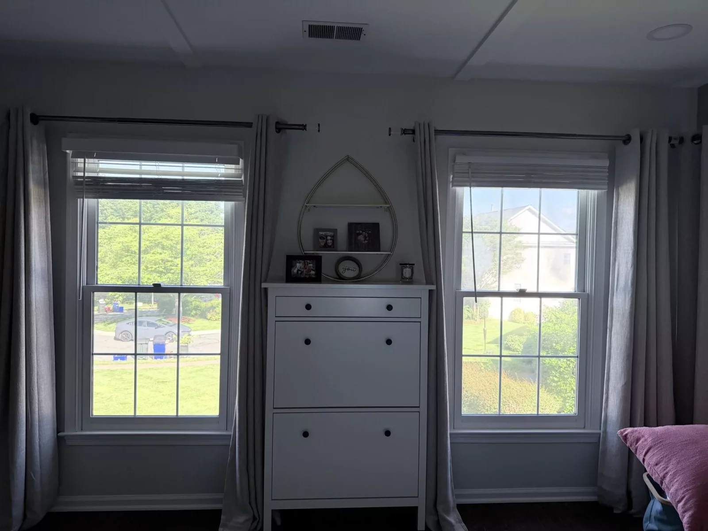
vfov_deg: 56.8
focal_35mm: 24
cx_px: 354
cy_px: 266
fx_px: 491
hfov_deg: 71.6
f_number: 1.78
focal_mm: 6.76
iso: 100
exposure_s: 1/387
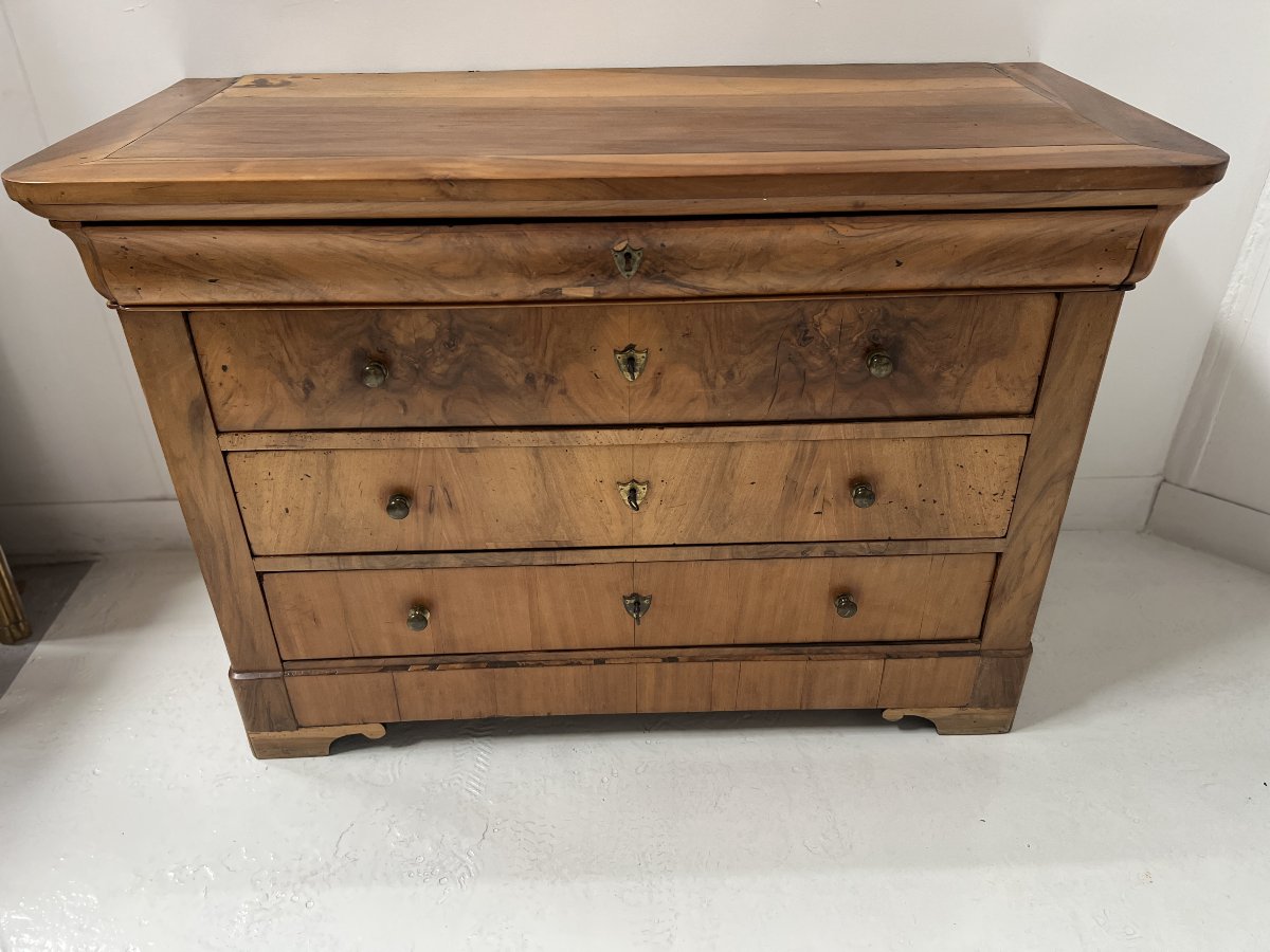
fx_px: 954
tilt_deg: -32.9
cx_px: 635
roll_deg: +0.8
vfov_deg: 53.1
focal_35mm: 26
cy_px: 476
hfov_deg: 67.3
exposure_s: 1/60
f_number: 1.5
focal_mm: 5.7
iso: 200
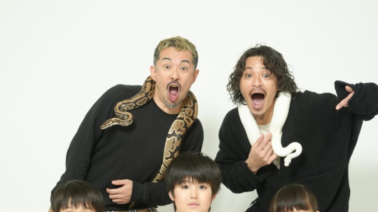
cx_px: 189
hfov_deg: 29.8
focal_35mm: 71
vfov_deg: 16.8
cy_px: 185
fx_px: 711
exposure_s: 1/125
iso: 1600
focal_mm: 45
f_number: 10
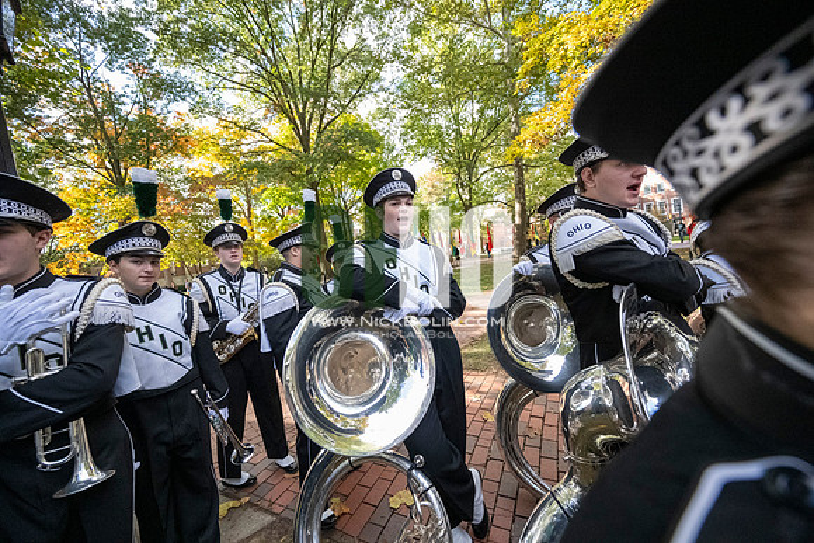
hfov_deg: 104.2
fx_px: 317
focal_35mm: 14
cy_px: 272
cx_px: 407
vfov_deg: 81.2
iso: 5000
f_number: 4
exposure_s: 1/4000
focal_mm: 14
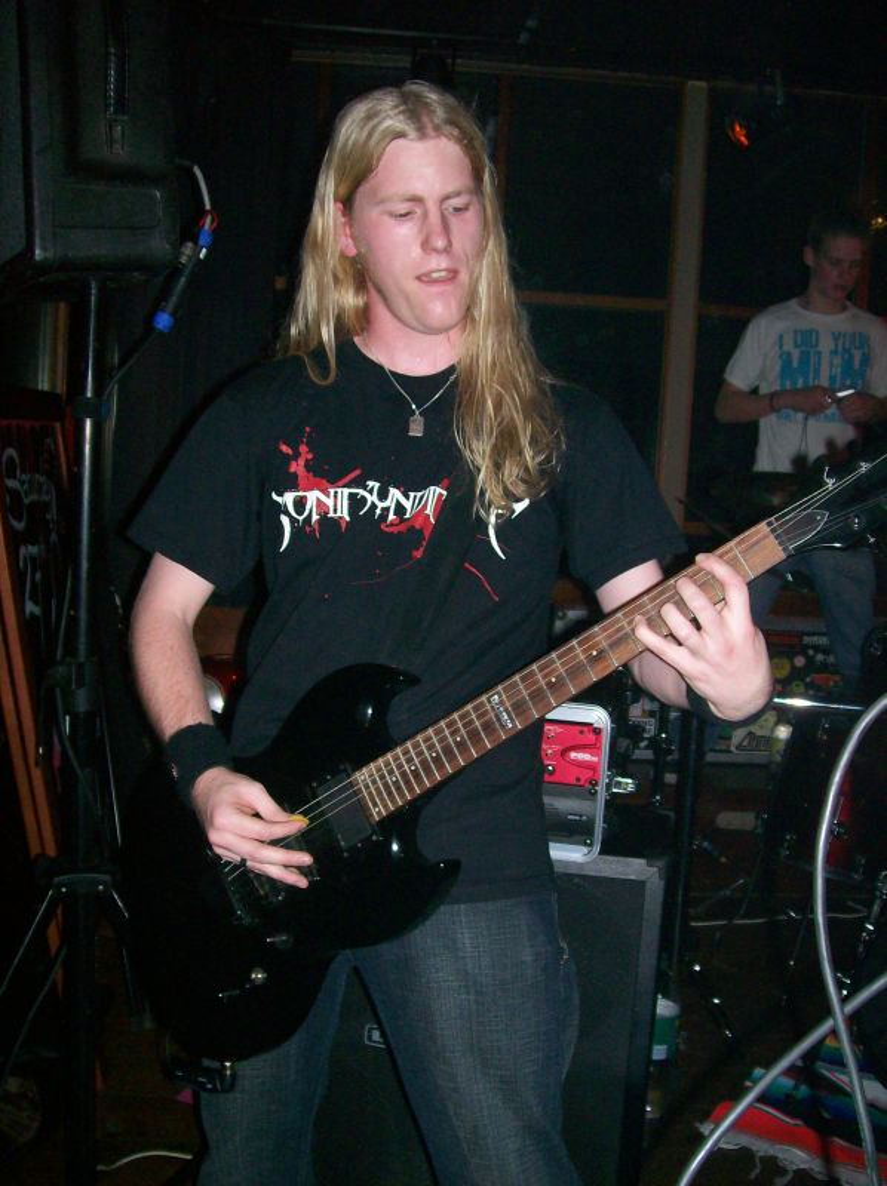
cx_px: 444
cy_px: 593
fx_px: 1233
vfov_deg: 51.4
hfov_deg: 39.6
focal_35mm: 36
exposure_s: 1/64
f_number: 2.7
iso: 140
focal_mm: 6
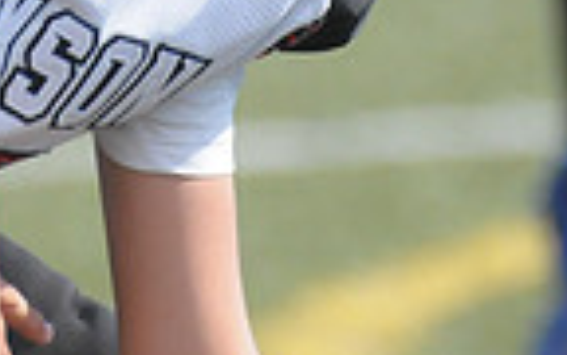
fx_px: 37890
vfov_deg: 0.5
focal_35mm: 2452
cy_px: -341
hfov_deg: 0.9
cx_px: 83
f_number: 4
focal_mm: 400
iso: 1600
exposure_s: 1/4000
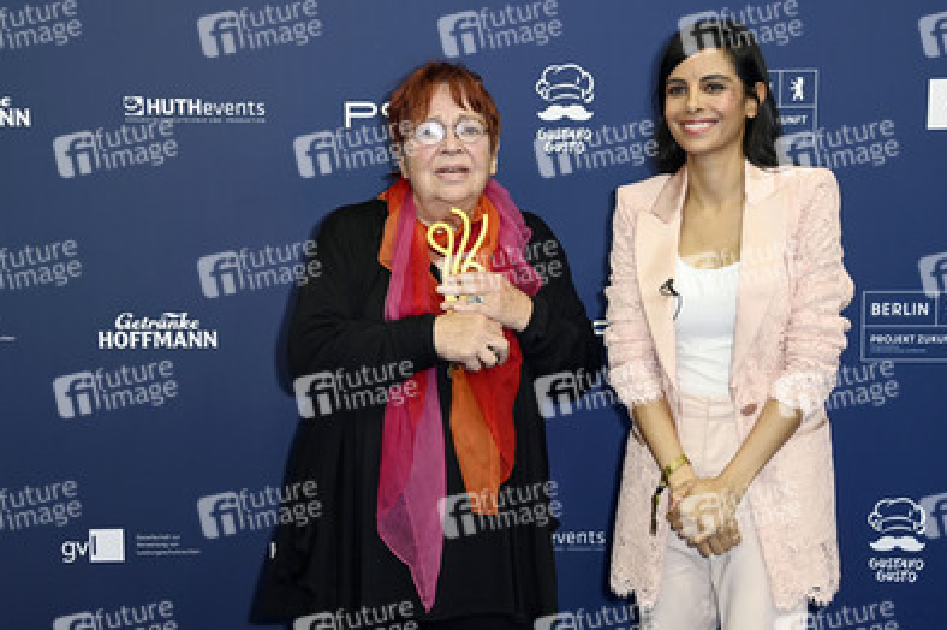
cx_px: 532
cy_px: 329
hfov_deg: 36.2
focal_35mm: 55
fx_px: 1446
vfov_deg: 24.6
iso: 800
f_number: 5
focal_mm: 48
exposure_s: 1/250
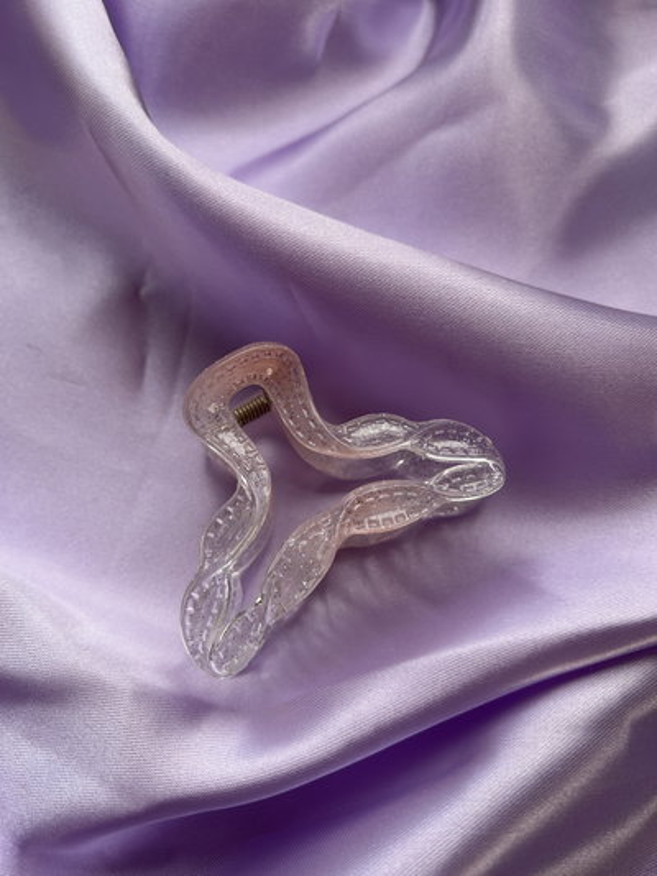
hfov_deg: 53.1
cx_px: 328
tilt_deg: -71.4
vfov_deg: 67.3
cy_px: 438
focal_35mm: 26
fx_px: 658
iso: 50
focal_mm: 5.7
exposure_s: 1/572
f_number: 1.5
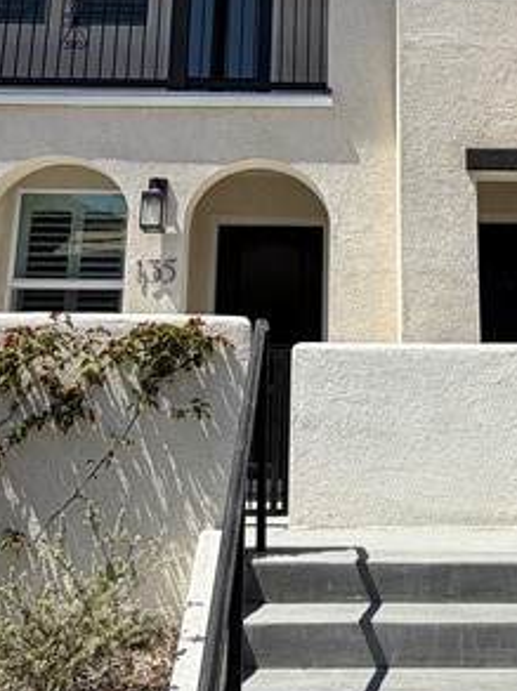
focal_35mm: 49
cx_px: 366
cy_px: 196
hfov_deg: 29.3
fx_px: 978
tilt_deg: +15.4
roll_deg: -0.6
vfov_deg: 38.2
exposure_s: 1/955
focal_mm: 2.22
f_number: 2.2
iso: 20
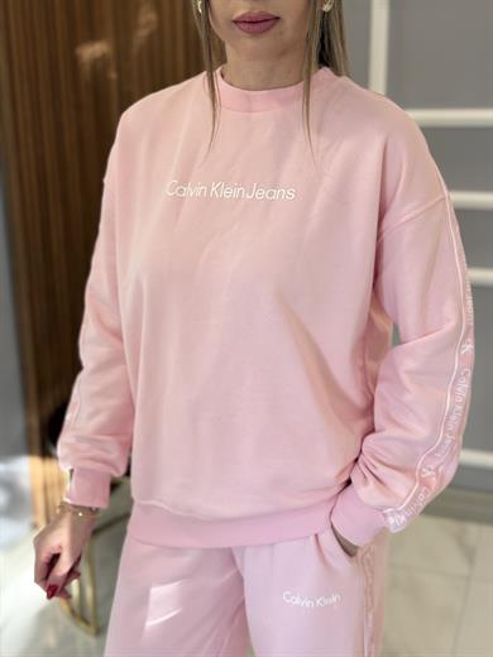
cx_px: 246
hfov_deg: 30.3
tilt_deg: -16.8
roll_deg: +0.5
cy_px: 328
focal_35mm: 48
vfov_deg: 39.7
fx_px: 911
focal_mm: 6.76
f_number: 1.78
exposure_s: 1/162
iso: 200
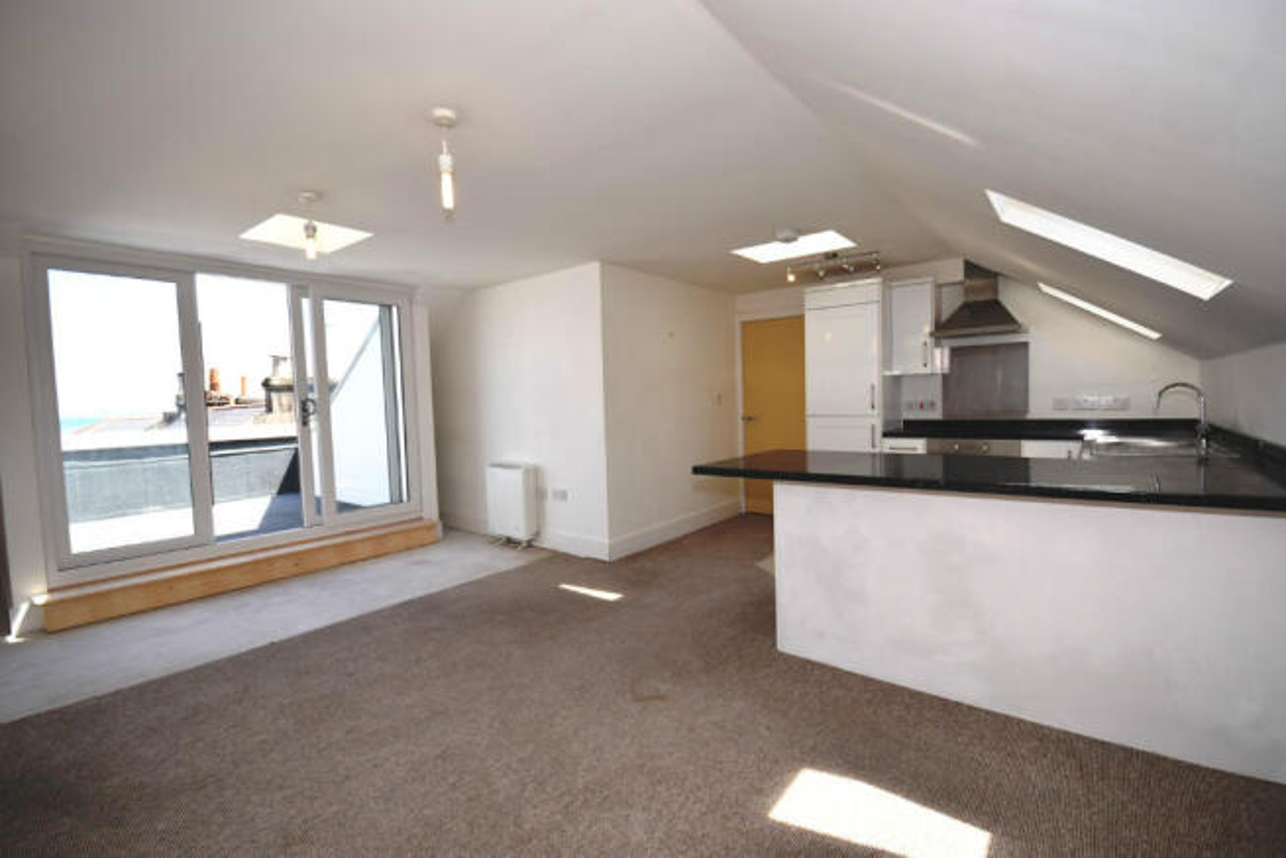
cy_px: 429
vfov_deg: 77.4
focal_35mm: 15
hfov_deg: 100.4
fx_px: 536
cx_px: 643
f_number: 5.6
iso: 125
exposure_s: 1/125
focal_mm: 10
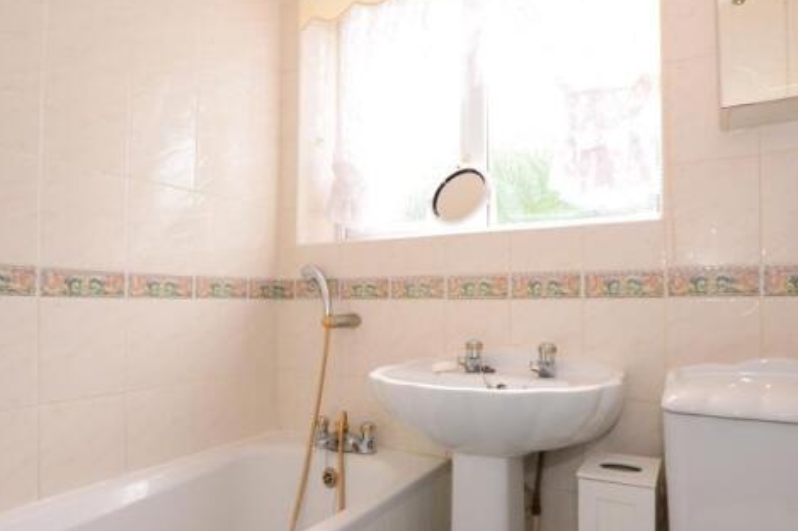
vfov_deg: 59.3
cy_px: 294
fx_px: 465
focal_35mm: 21
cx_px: 446
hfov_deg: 80.9
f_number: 5.6
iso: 400
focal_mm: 10
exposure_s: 1/30
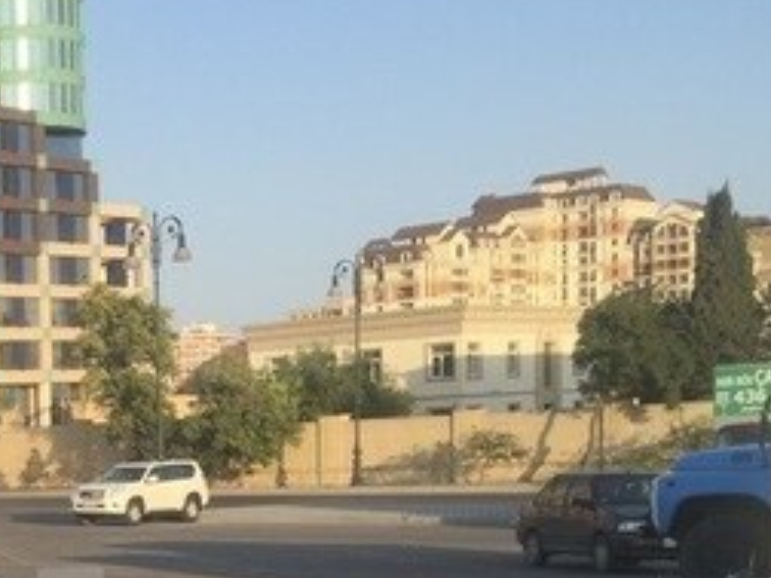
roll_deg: +2.6
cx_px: -208
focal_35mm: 76
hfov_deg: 23.0
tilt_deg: -5.9
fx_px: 1693
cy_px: 613
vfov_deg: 18.7
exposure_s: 1/807
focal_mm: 4.15
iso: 32
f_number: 2.2
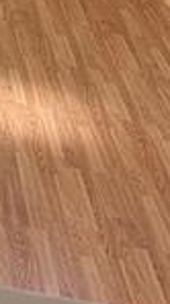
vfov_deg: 21.1
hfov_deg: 12.0
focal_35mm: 79
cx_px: -252
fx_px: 635
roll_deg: +0.3
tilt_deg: -19.4
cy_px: -193
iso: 80
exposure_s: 1/121
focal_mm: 2.22
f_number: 2.2
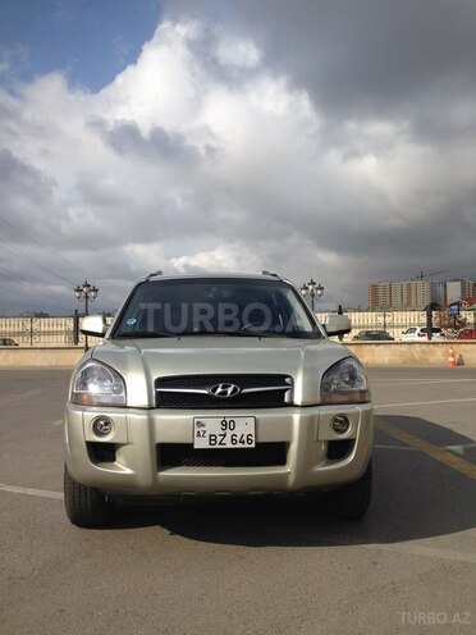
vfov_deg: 55.4
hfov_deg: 42.9
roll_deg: +2.6
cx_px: 238
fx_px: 605
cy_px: 318
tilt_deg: -1.3
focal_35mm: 33
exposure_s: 1/2358
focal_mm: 4.12
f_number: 2.4
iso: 50
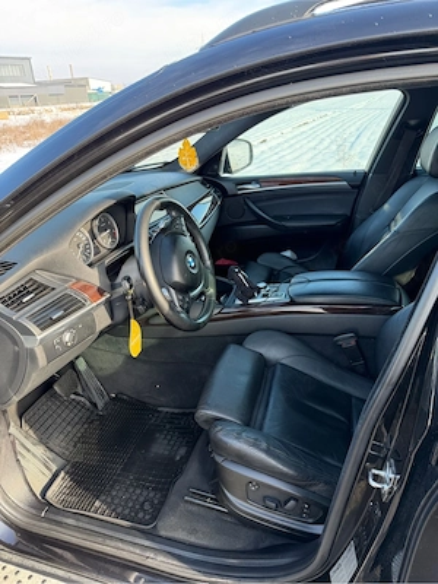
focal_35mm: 24
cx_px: 219
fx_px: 405
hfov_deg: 56.8
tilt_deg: -26.4
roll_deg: +3.4
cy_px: 292
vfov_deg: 71.6
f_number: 1.78
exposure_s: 1/263
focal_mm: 6.76
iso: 80
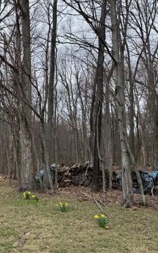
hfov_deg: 32.2
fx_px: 241
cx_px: -13
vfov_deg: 55.3
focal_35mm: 35
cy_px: 130
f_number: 1.78
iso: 80
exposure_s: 1/2370
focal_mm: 6.76
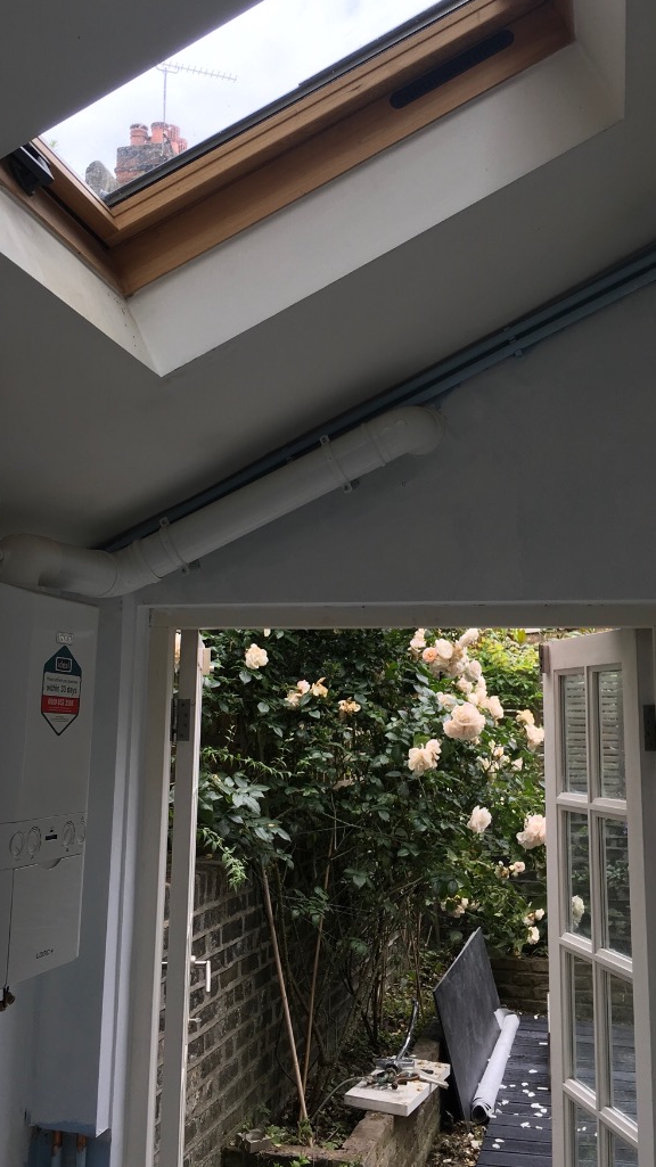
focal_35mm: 37
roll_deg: -0.4
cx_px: 353
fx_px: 1145
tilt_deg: +9.4
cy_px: 534
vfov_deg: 54.0
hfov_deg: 32.0
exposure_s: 1/232
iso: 25
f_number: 2.2
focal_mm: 4.15
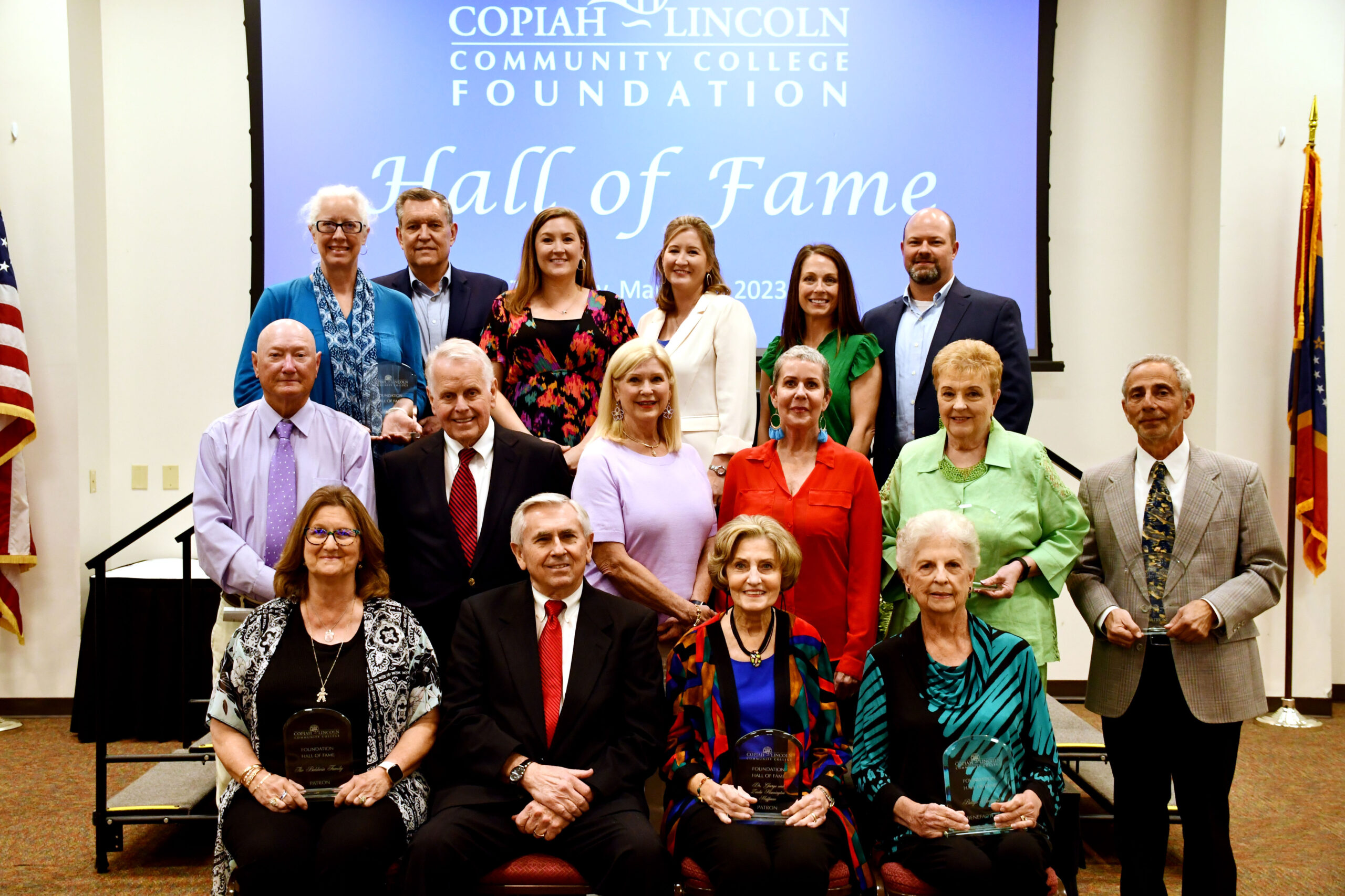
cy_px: 448
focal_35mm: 40
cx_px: 672
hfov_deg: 48.5
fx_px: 1494
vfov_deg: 33.4
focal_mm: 27
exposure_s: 1/125
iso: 1400
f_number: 4
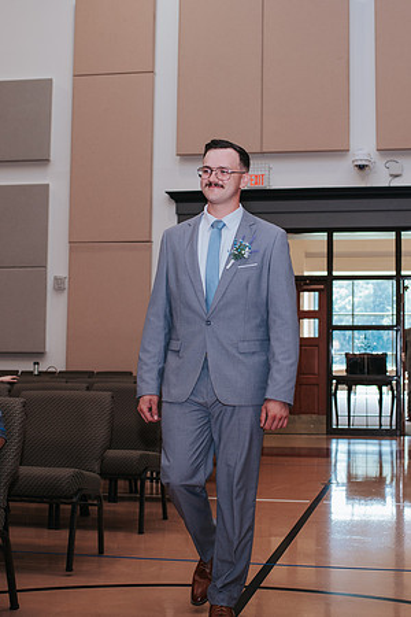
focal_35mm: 56
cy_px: 288
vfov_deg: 35.7
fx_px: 958
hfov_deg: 24.1
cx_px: 260
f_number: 3.2
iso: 560
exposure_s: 1/200
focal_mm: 35
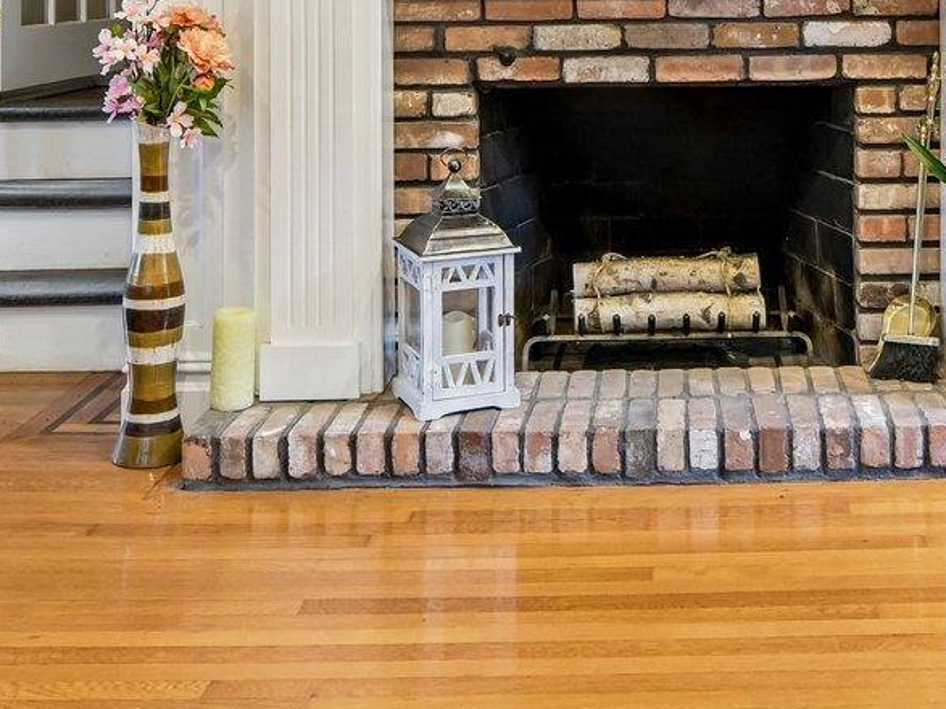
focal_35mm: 57
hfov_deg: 33.3
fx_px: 1557
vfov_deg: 24.0
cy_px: -64
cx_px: 666
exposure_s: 1/4
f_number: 9
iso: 250
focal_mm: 17
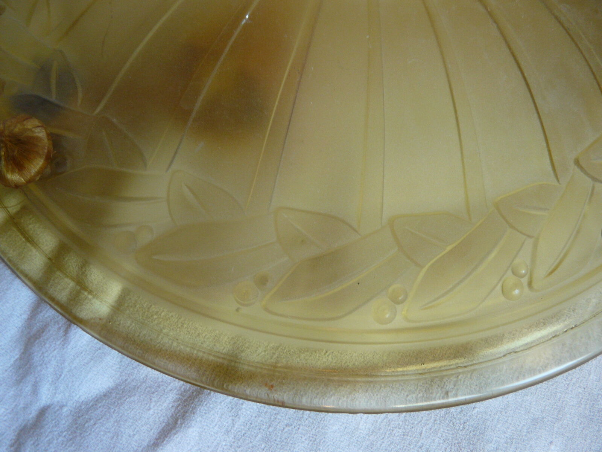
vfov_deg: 49.7
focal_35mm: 28
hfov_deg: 63.4
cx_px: 301
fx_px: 487
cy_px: 226
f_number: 2.8
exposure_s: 1/30
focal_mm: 4.6
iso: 200
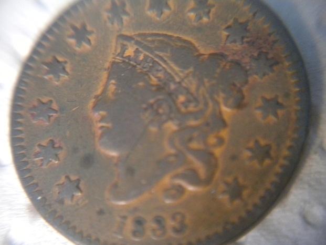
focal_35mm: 35
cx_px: 163
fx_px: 330
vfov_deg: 40.7
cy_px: 122
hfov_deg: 52.6
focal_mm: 6.3
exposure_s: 1/23.7
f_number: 3.1
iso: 400
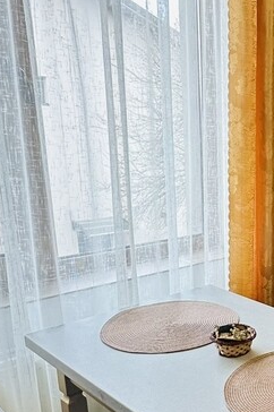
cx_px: 383
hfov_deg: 26.2
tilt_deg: -13.9
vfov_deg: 47.2
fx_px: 469
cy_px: 243
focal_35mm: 41
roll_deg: -3.4
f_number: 2.2
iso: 200
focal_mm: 2.22
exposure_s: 1/99
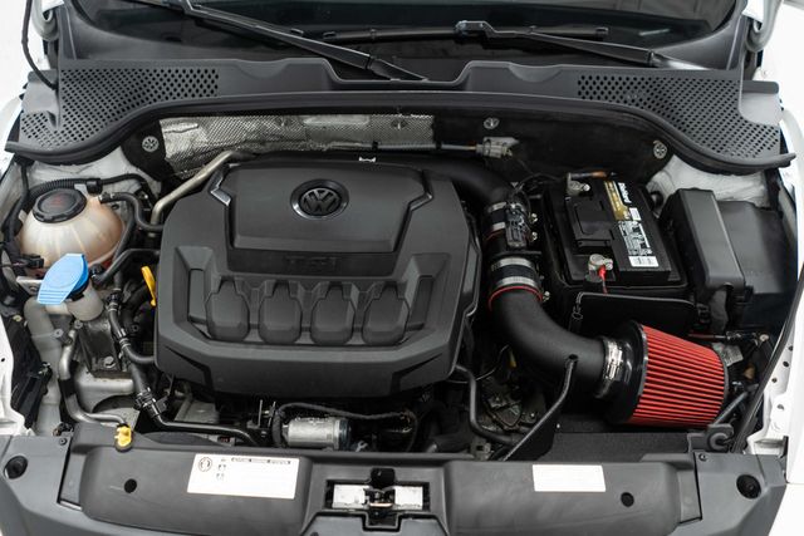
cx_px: 402
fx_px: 625
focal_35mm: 28
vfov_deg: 46.4
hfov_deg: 65.5
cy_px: 268
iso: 500
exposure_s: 1/40
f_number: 3.2
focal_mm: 28
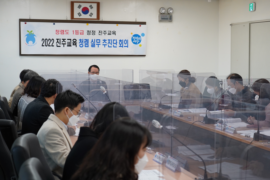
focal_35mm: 60
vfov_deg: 22.6
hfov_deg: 33.4
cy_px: 90
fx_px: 450
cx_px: 135
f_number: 4
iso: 1000
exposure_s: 1/160
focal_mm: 60
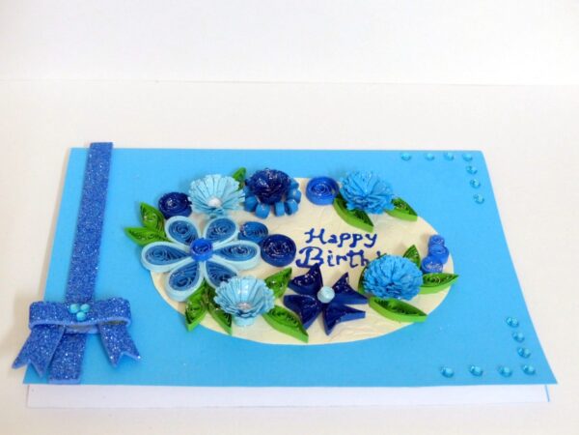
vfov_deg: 29.7
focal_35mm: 49
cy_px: 218
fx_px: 820
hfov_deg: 38.9
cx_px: 290
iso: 400
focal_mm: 8.7
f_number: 2.8
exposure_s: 1/20
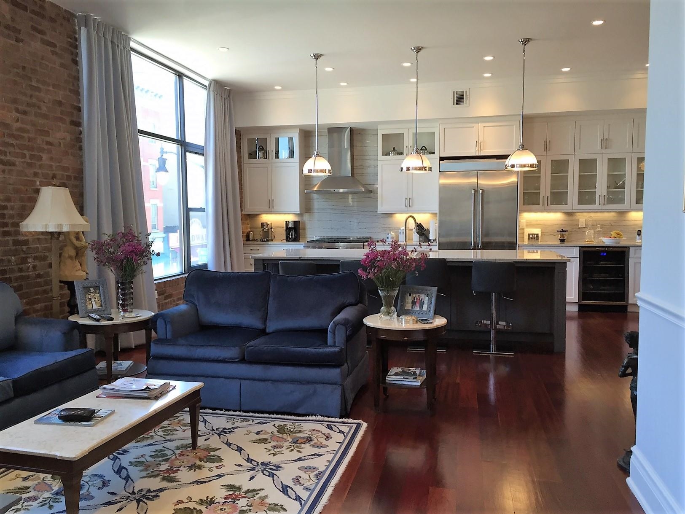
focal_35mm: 29
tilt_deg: -5.5
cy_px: 257
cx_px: 342
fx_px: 574
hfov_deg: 61.7
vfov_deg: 48.2
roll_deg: +0.5
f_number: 2.2
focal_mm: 4.15
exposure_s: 1/40
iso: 32
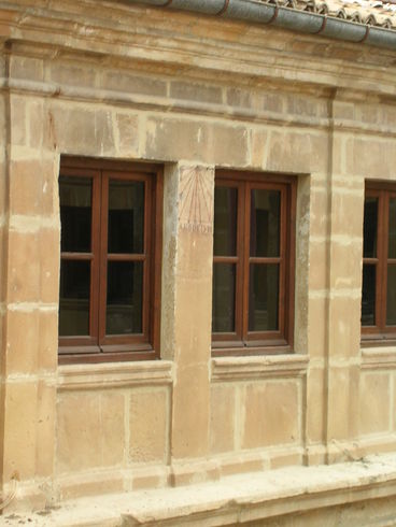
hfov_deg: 12.9
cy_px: 264
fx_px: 1753
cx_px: 198
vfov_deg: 17.1
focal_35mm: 115
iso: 56
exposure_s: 1/30
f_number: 4.9
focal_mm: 17.4
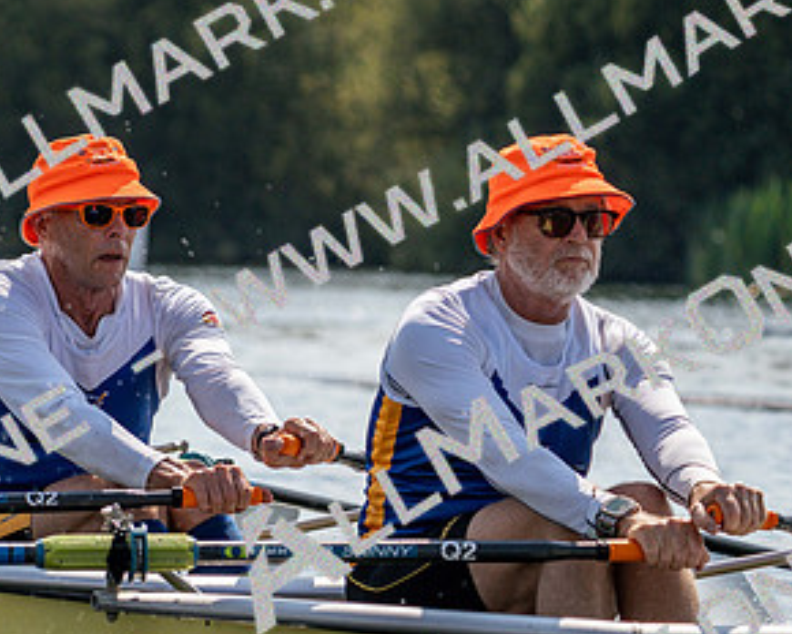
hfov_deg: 5.1
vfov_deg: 4.1
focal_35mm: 375
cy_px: 376
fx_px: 8790
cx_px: 8
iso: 200
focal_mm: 200
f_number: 5.6
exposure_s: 1/1600
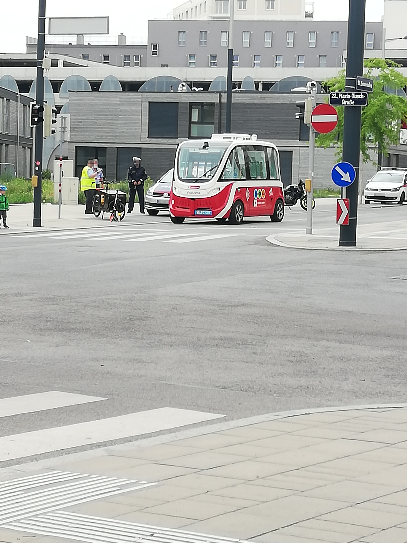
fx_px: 1615
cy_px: 272
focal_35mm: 103
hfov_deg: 14.4
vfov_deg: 19.1
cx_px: 204
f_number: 2.2
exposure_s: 1/353
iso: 50
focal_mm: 3.81
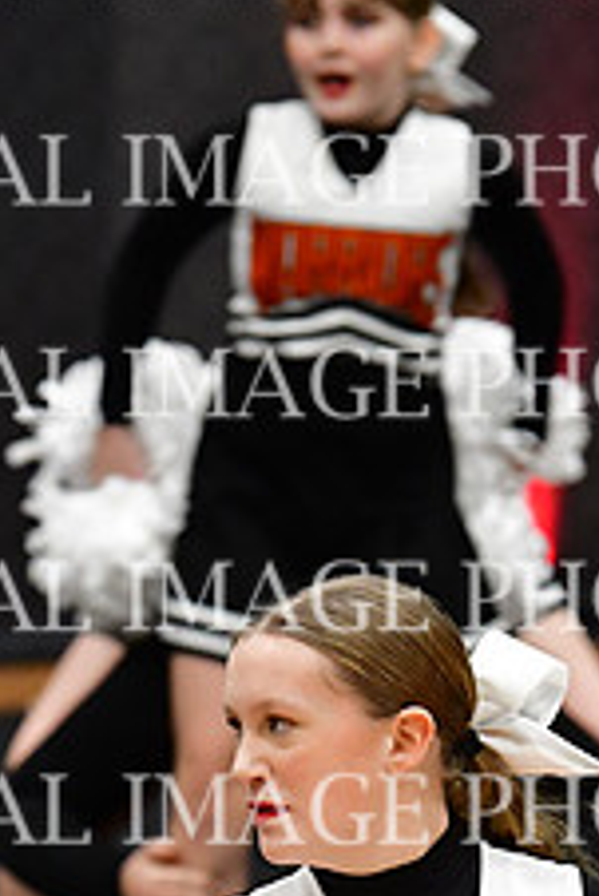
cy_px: 916
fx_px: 15773
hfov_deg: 2.2
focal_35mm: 633
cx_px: 434
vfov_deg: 3.3
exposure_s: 1/500
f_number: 3.5
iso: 4000
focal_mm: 165
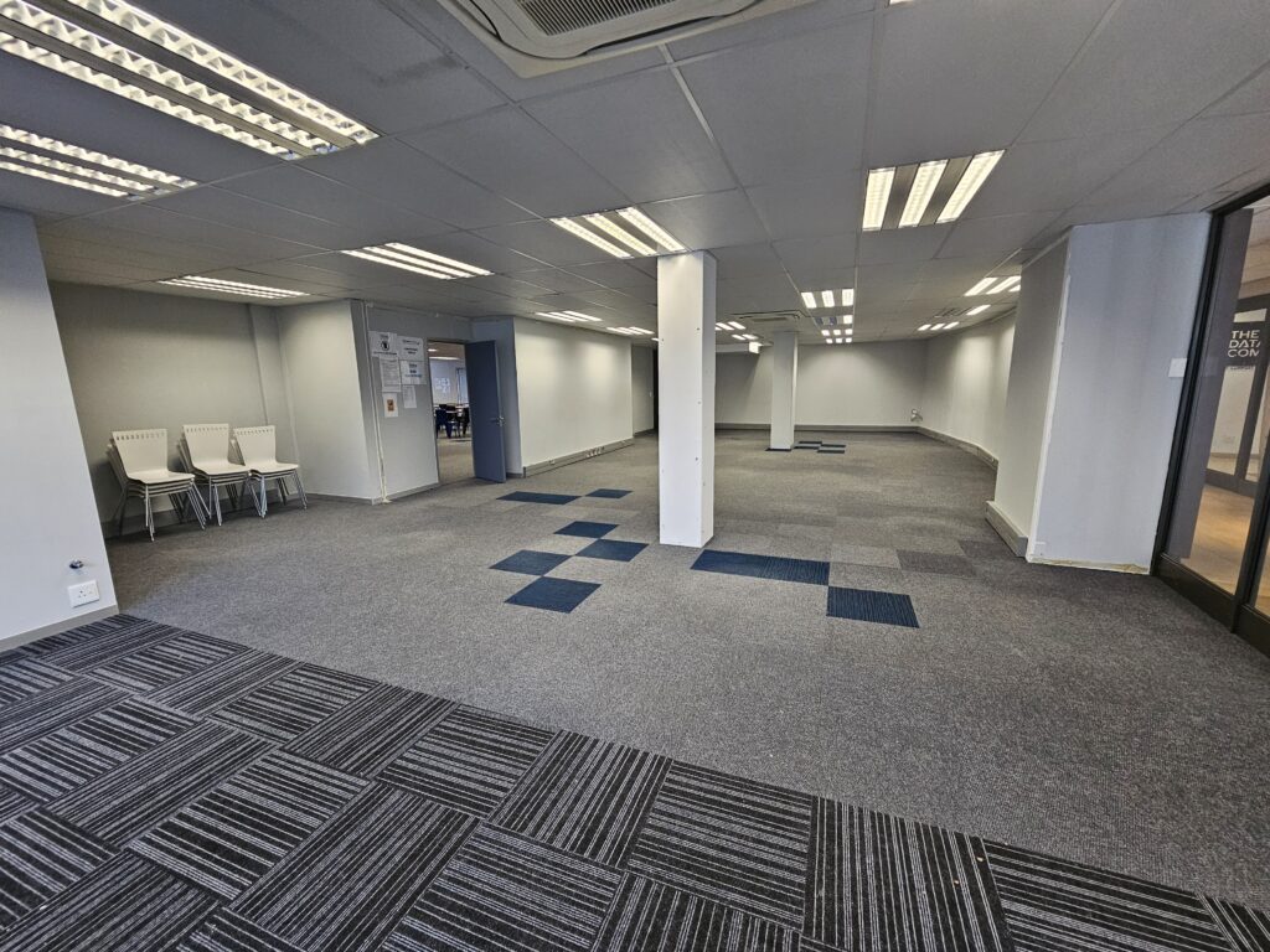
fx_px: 477
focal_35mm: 13
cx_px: 635
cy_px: 476
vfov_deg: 89.9
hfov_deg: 106.2
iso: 250
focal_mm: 2.2
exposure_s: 1/50
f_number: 2.2
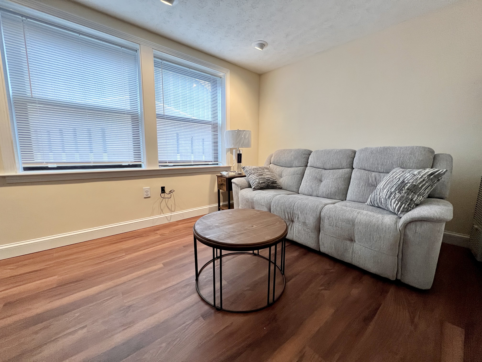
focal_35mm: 13
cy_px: 181
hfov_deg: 106.2
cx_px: 241
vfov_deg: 89.9
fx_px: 181
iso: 250
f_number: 1.8
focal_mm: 1.57
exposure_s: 1/60
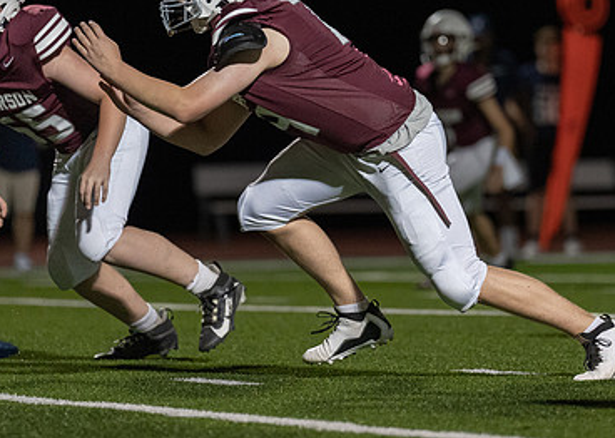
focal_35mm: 419
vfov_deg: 3.4
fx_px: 7310
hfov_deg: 4.8
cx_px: 400
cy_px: 161
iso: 3200
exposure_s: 1/1000
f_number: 2.8
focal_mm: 200
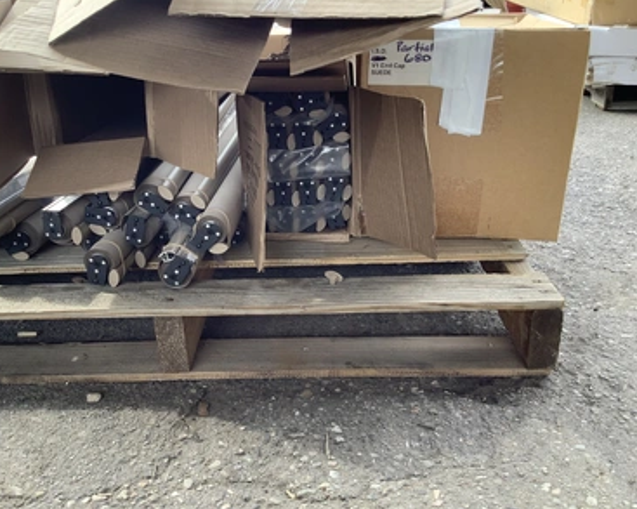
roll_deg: +2.8
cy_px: 250
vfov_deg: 44.5
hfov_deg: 54.2
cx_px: 293
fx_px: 622
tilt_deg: -21.7
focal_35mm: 33
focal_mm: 3.3
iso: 50
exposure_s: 1/120
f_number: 2.4
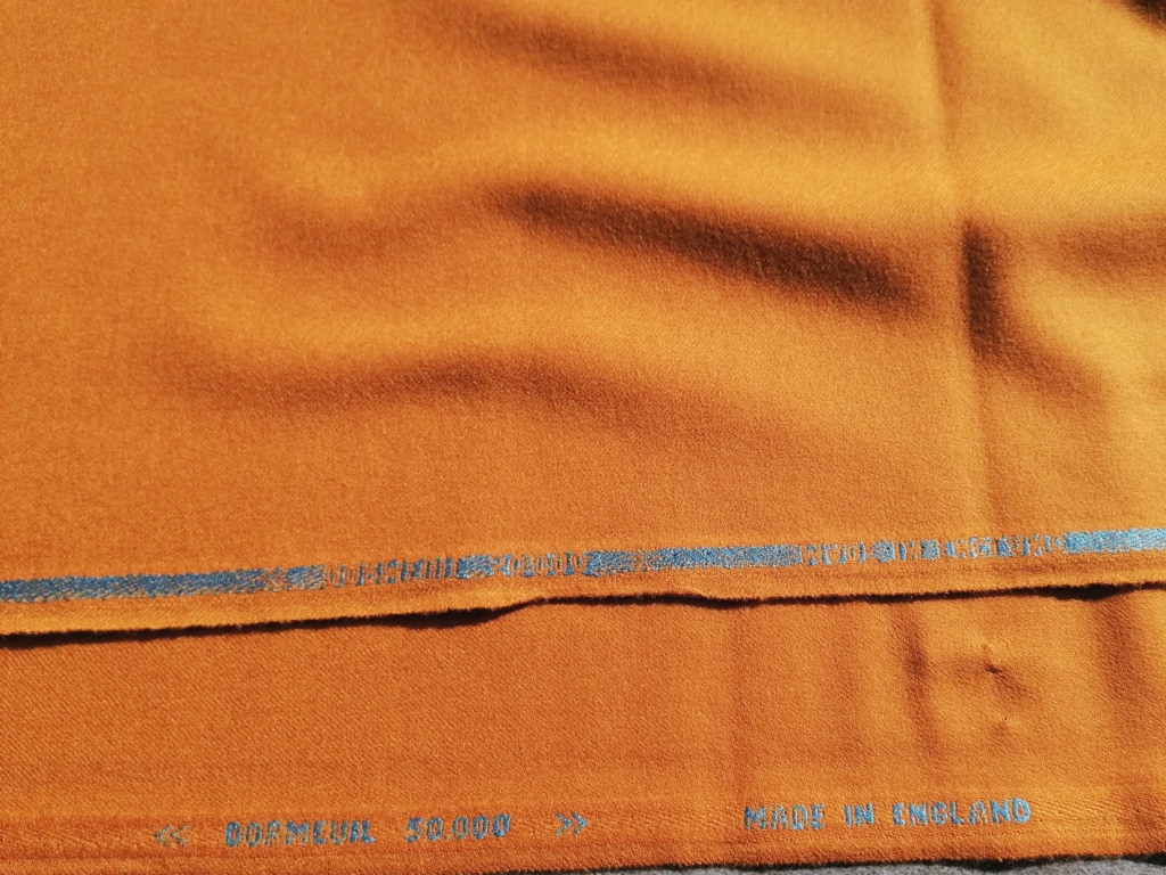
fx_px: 909
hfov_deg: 65.3
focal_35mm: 27
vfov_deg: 51.4
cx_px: 583
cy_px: 438
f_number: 1.8
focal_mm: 4.75
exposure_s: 1/994
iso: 50
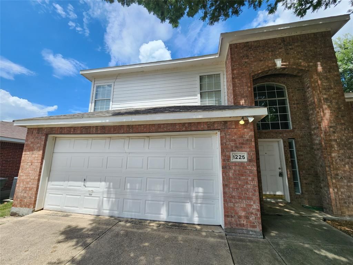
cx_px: 176
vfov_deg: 89.9
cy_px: 132
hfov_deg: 106.2
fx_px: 133
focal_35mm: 13
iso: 50
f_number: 2.2
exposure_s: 1/1517
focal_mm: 2.2
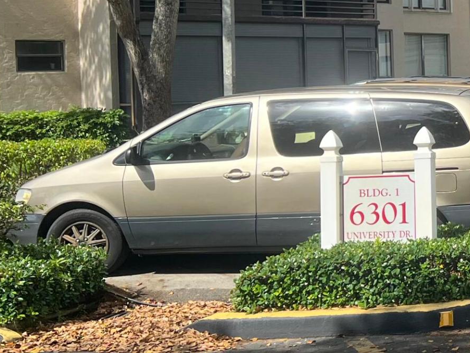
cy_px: 104
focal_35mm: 84
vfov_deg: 17.5
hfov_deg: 19.9
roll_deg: +2.9
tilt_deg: -1.6
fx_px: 1141
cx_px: 722
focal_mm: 5.7
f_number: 1.5
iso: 50
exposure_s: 1/3831
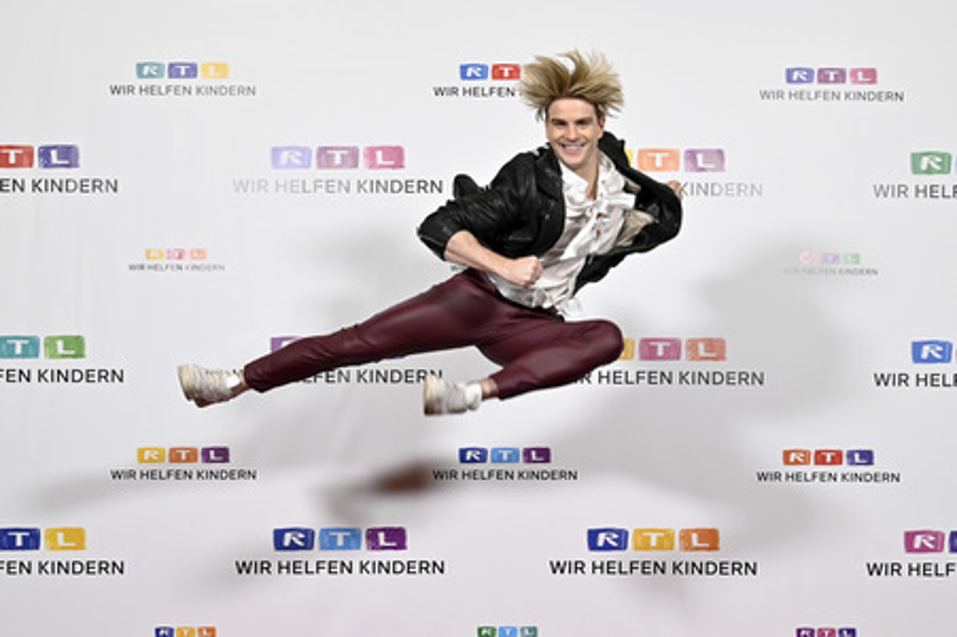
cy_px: 318
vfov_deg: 38.8
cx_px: 478
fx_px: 903
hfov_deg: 55.8
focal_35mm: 34
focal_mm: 34
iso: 1000
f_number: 4
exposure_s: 1/320
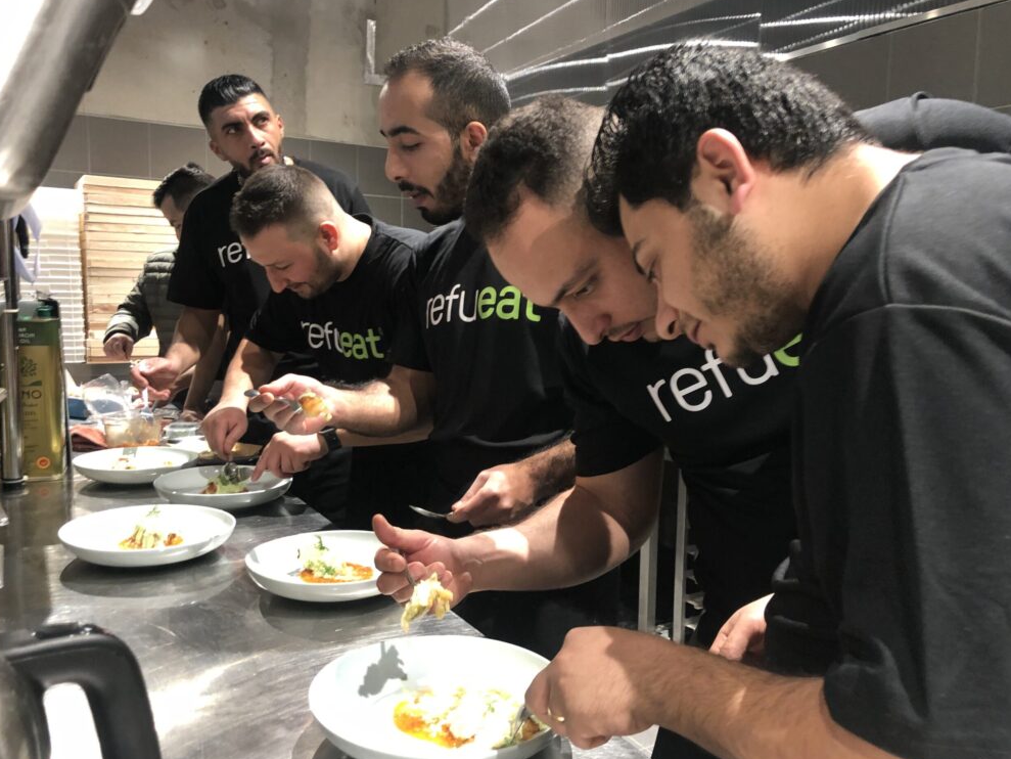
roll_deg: -1.6
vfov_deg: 48.2
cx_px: 499
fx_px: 847
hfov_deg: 61.7
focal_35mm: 29
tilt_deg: -6.5
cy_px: 380
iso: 80
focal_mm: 4
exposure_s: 1/17
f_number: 1.8
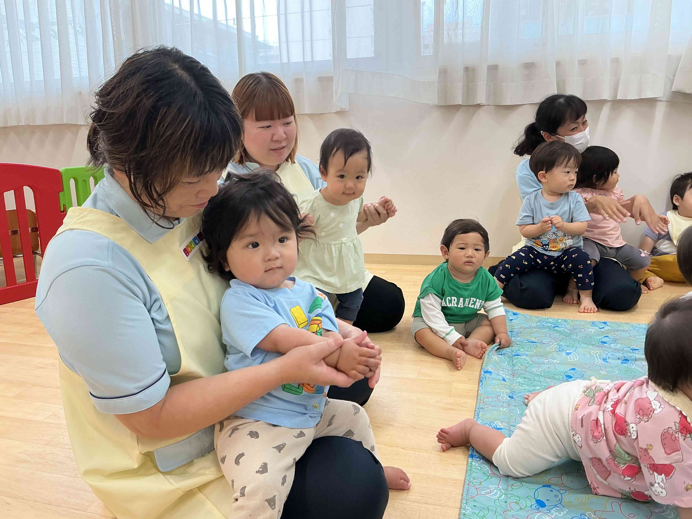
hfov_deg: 61.7
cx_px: 346
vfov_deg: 48.2
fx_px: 580
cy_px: 260
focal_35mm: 29
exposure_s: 1/60
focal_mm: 3
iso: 40
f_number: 1.8
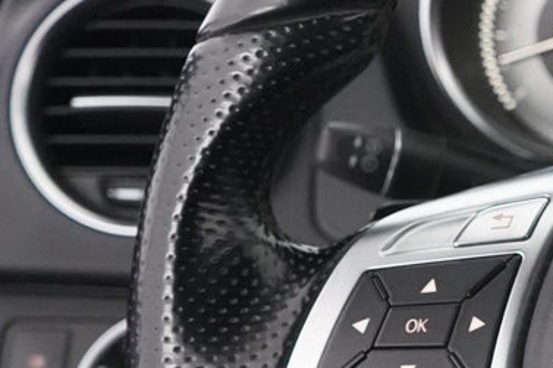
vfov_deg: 10.5
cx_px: 860
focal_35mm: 129
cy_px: 358
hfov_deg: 14.7
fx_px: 1981
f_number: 4.5
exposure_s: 1/60
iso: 8000
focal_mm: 30
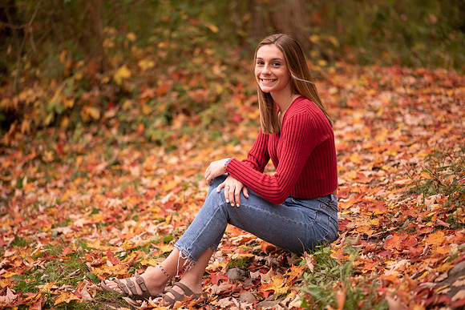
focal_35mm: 85
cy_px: 155
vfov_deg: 16.1
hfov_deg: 23.9
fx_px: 1098
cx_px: 232
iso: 100
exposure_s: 1/500
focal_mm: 85
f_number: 1.8
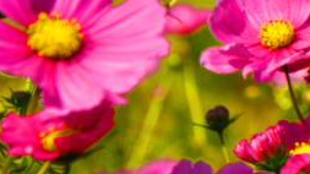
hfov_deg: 3.2
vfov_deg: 1.8
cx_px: 562
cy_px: -191
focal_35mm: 666
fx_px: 5473
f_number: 11
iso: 250
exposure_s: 1/500
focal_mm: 105
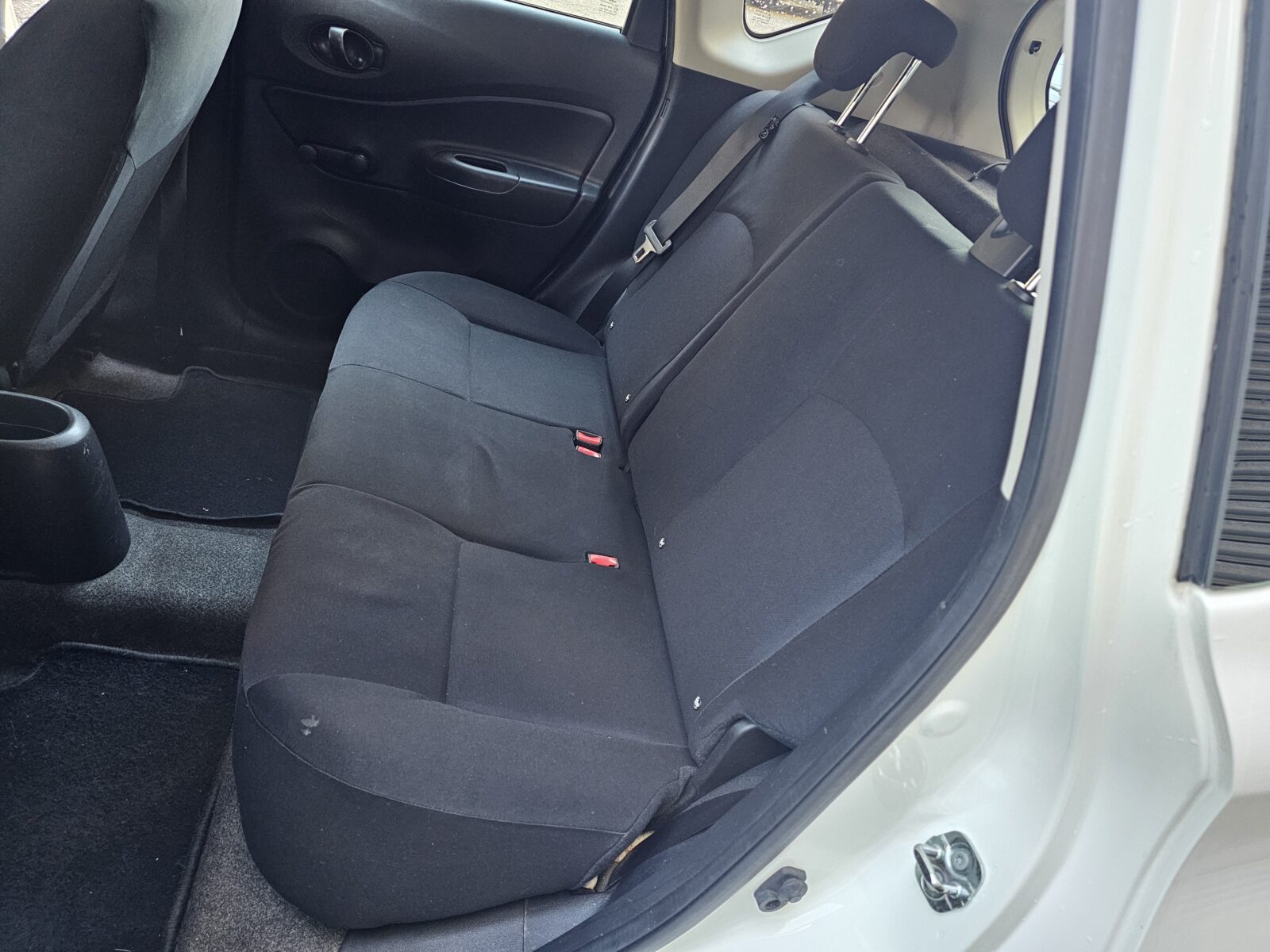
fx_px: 844
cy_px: 476
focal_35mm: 23
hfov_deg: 73.9
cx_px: 635
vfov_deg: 58.9
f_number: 1.7
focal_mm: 6.3
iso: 800
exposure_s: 1/100
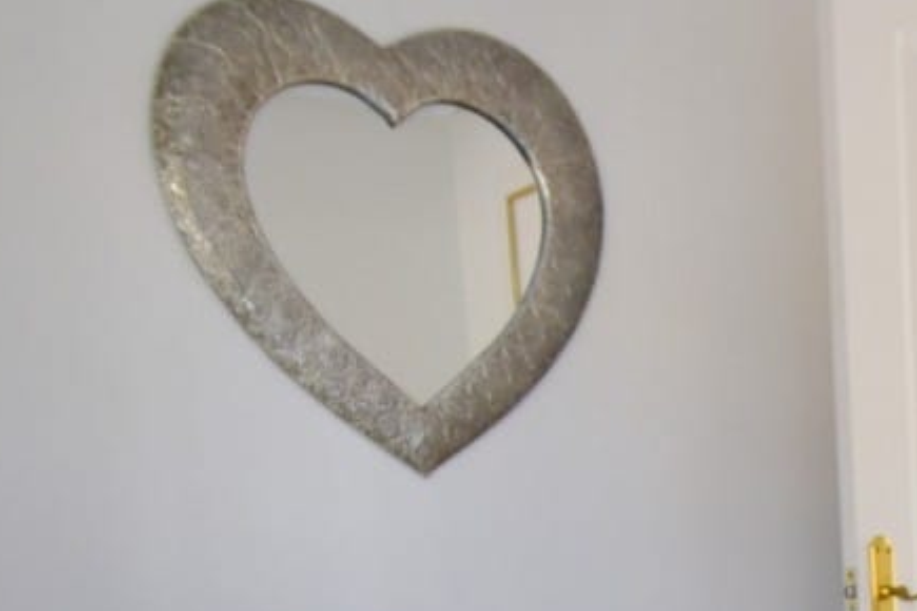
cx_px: 1155
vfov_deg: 19.1
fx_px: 1579
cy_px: 925
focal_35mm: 62
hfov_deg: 27.6
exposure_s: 1/100
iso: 400
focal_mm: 10
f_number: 5
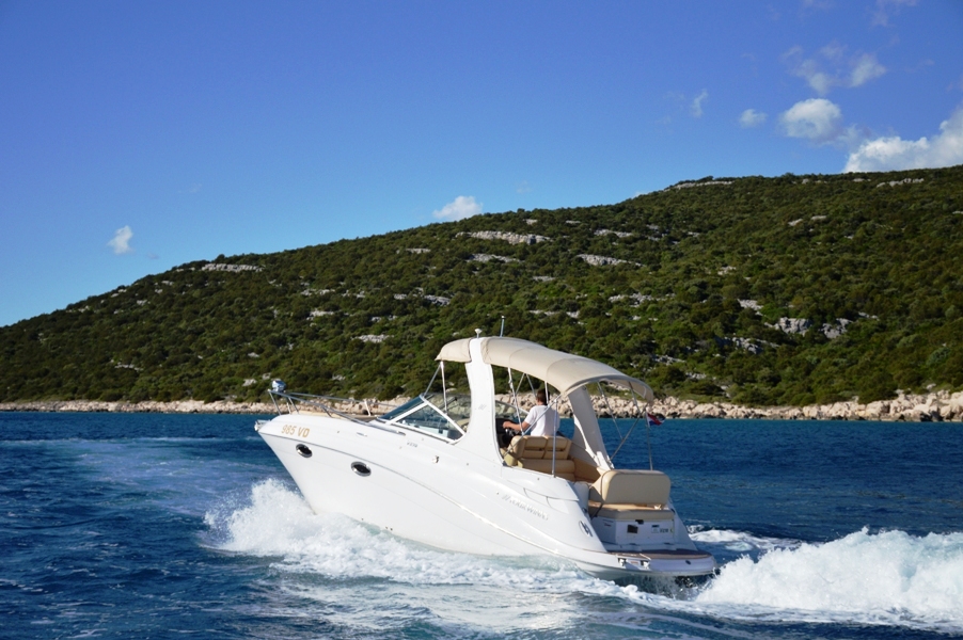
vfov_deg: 23.7
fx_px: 1524
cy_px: 320
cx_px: 482
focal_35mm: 57
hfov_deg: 35.1
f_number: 4.2
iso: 250
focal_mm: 38
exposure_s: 1/4000
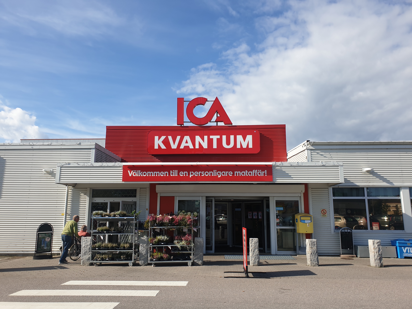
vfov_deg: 53.1
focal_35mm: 26
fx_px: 309
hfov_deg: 67.3
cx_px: 206
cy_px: 154
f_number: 2.4
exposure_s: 1/1453
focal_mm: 4.3
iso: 50
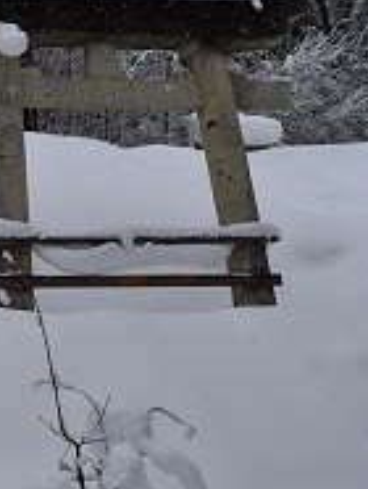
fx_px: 1134
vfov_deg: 24.2
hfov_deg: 16.7
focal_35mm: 80
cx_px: -187
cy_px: 171
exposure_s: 1/400
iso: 200
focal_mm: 23
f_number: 10
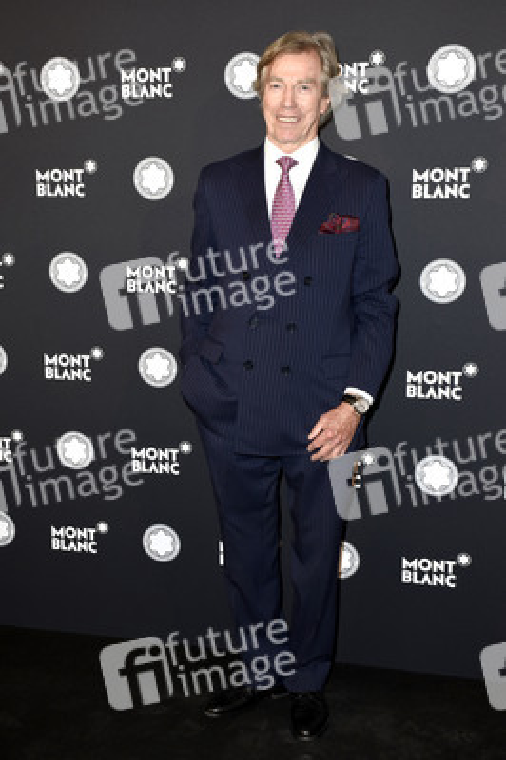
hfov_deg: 28.0
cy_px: 380
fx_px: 1014
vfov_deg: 41.1
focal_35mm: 48
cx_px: 253
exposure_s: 1/160
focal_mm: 32
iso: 500
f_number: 6.3
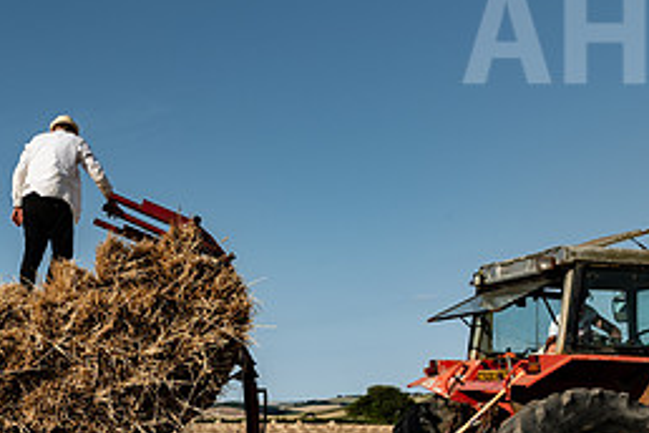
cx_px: 121
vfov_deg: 24.7
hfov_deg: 35.6
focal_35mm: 54
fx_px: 973
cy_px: 334
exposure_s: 1/1250
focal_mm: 24
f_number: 5.6
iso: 64
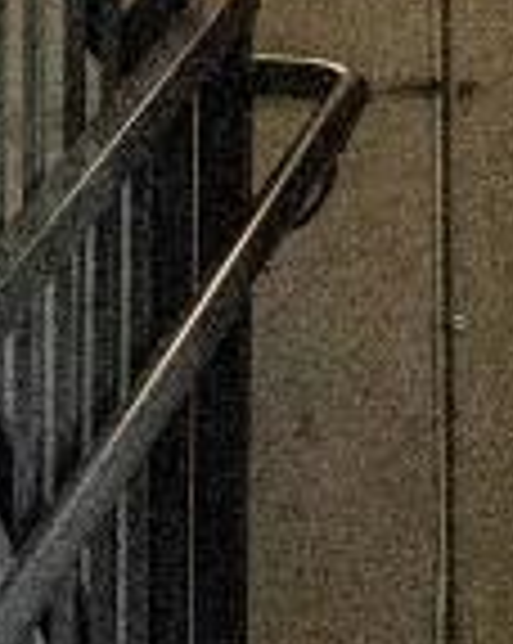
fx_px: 3084
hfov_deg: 6.8
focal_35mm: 162
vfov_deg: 11.3
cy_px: 1072
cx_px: -1714
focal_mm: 15.2
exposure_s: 1/1250
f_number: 2.8
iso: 12800
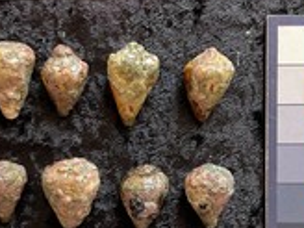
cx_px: 148
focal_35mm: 62
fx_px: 544
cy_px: 186
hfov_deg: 31.2
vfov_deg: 23.3
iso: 50
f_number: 1.8
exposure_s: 1/60
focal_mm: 3
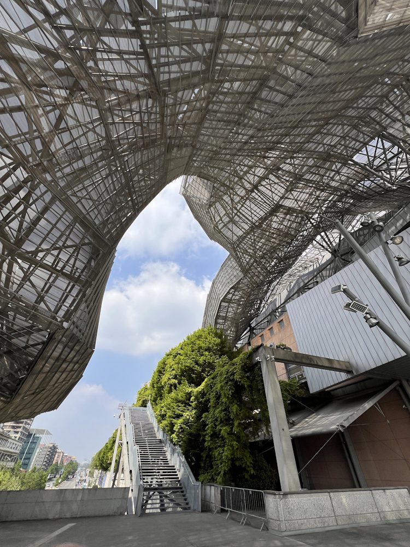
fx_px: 205
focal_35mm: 13
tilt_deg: +41.8
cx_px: 205
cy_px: 274
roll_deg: -0.8
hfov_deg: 89.9
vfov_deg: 106.2
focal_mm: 1.57
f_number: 1.8
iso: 32
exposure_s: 1/2370
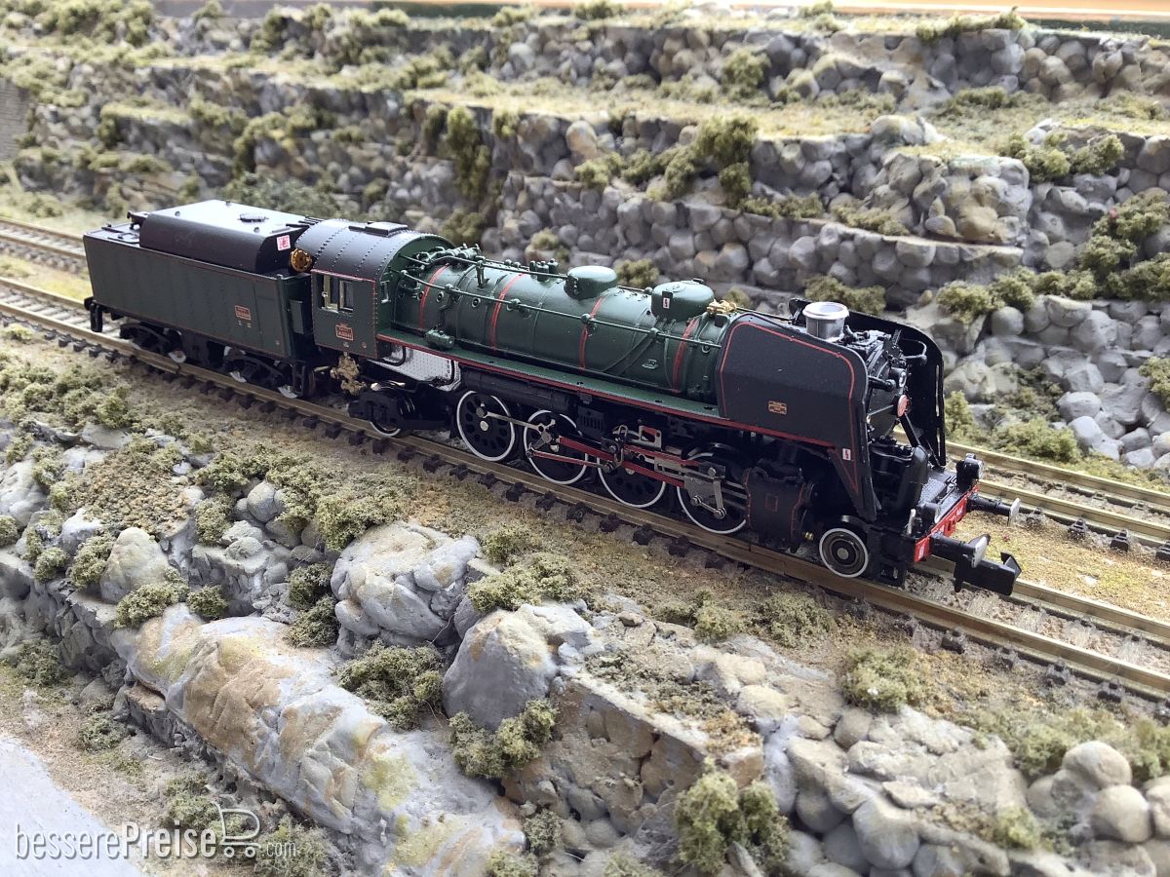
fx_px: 1048
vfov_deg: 45.4
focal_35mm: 31
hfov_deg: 58.4
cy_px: 438
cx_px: 585
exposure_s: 1/100
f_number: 2.4
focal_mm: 3.3
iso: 50
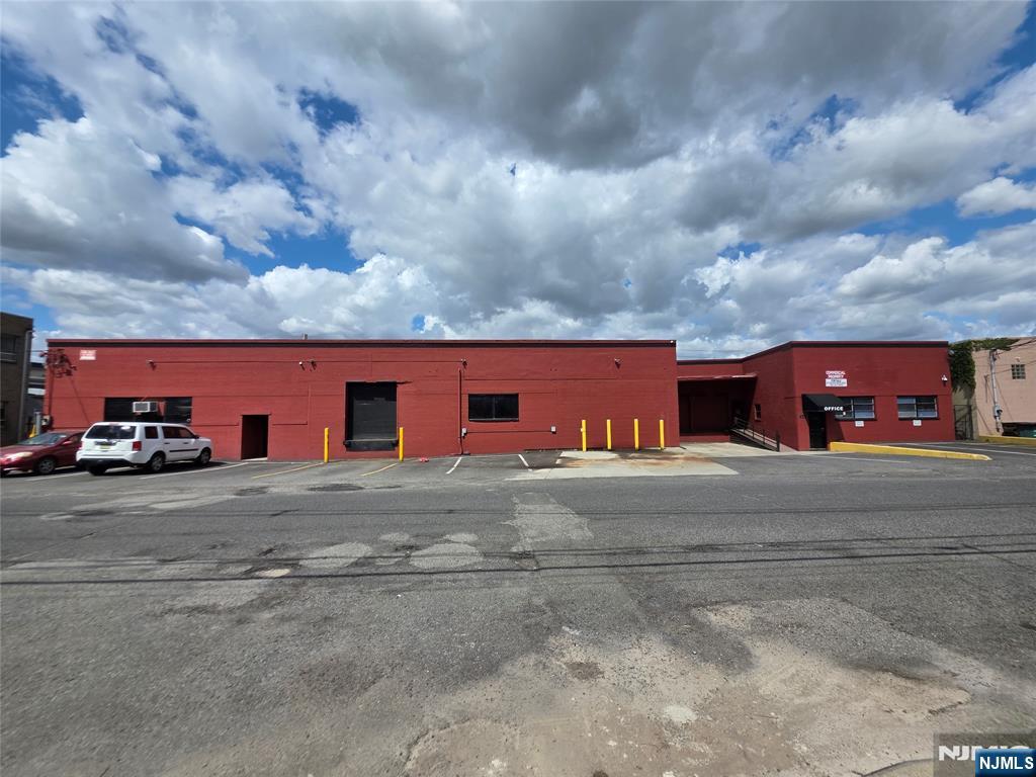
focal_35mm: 13
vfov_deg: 89.9
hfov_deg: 106.2
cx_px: 518
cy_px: 388
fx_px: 389
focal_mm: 2.2
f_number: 1.9
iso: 40
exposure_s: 1/4217
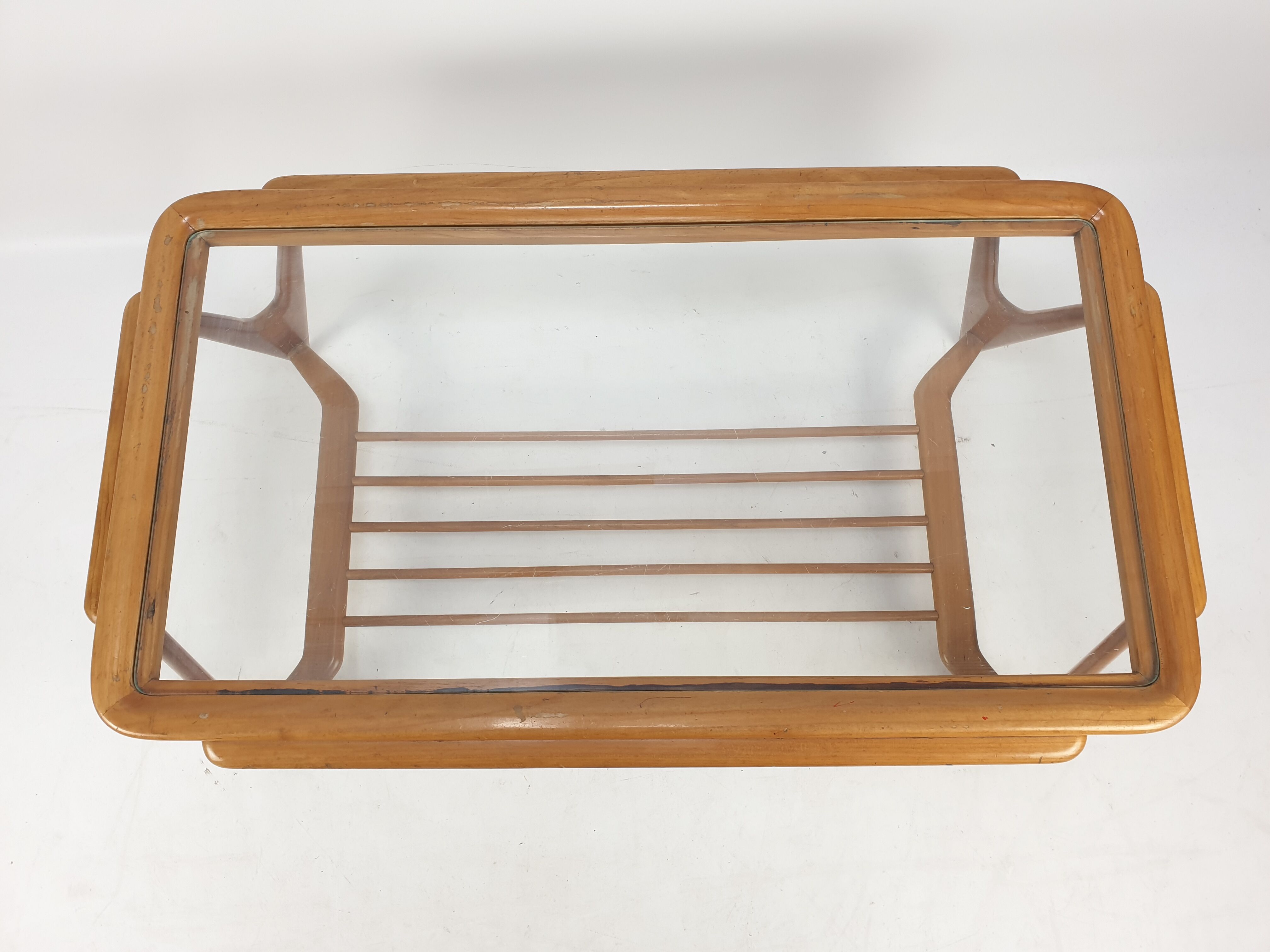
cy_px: 476
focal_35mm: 26
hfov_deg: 67.3
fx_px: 954
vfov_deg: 53.1
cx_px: 635
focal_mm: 4.3
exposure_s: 1/100
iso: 80
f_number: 2.4
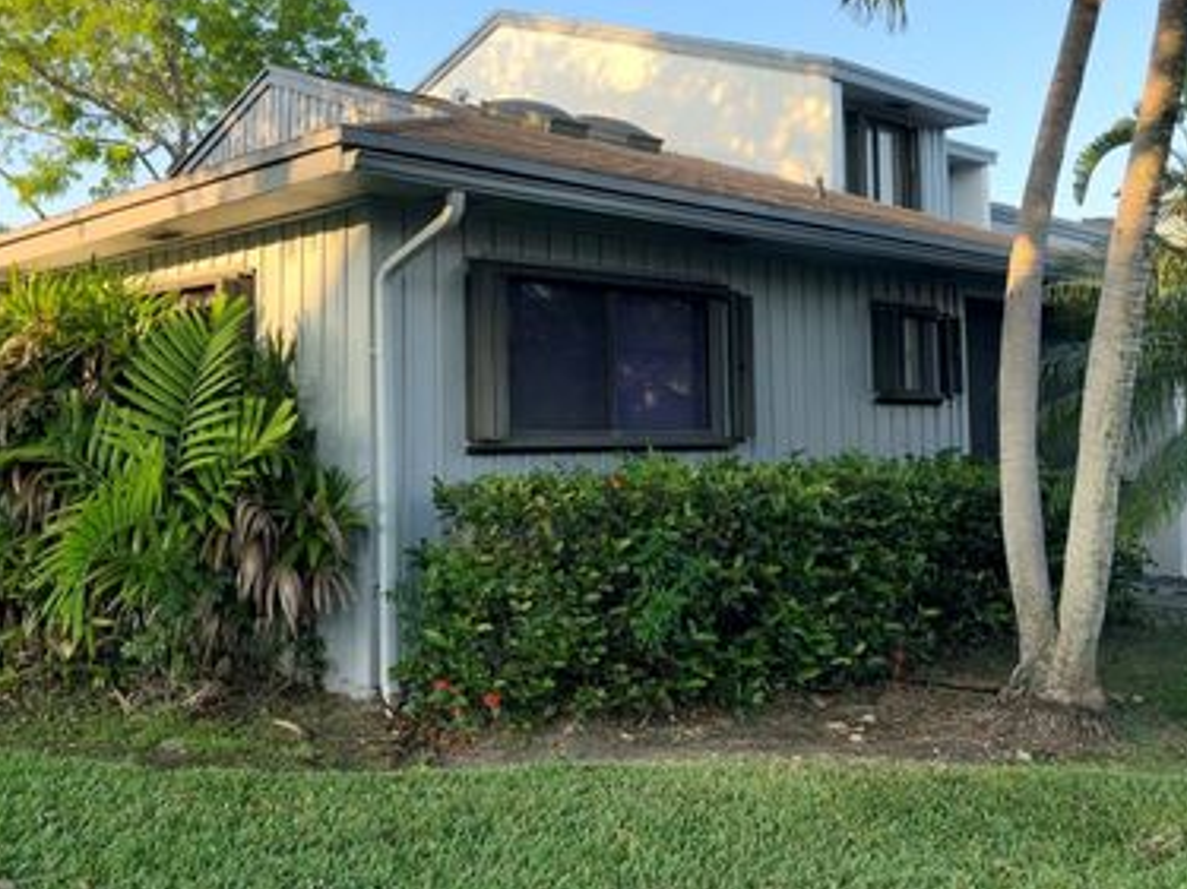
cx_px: 430
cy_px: 321
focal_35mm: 32
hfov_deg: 56.0
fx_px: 1097
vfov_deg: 43.7
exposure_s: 1/1653
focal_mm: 6.76
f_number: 1.78
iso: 50
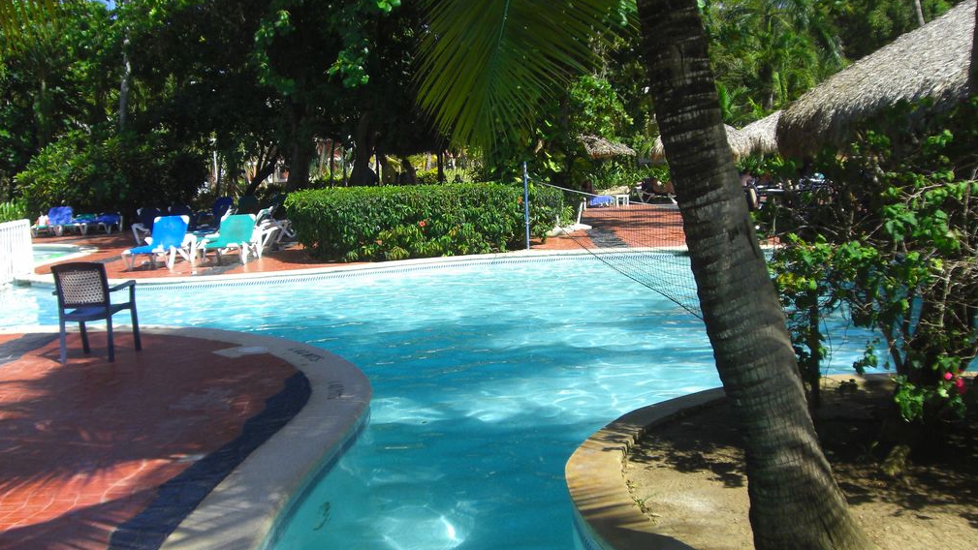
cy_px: 270
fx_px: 1089
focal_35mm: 42
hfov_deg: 48.3
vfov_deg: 28.4
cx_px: 493
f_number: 8
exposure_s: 1/160
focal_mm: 6.2
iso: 100
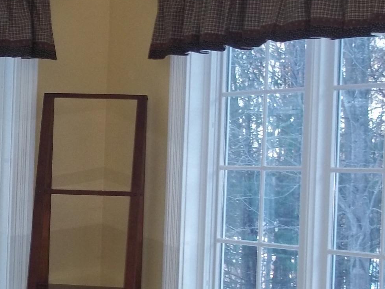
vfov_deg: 15.1
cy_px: 168
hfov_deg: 19.7
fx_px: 1090
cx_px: 56
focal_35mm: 98
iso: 160
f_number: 3.1
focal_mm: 6.5
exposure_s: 1/30
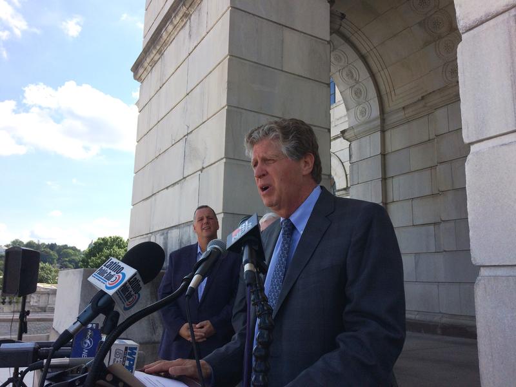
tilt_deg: +10.9
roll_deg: -0.6
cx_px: 258
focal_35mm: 29
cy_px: 194
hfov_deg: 61.7
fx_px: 432
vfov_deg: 48.2
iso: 32
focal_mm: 4.15
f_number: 2.2
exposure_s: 1/1786
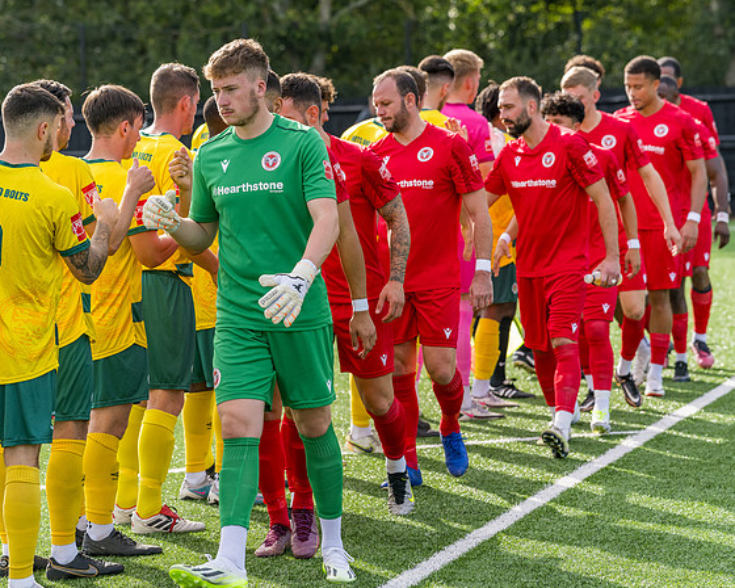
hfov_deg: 12.6
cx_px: 302
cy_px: 294
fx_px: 3328
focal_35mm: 153
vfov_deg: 10.1
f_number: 5
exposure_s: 1/1250
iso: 400
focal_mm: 135
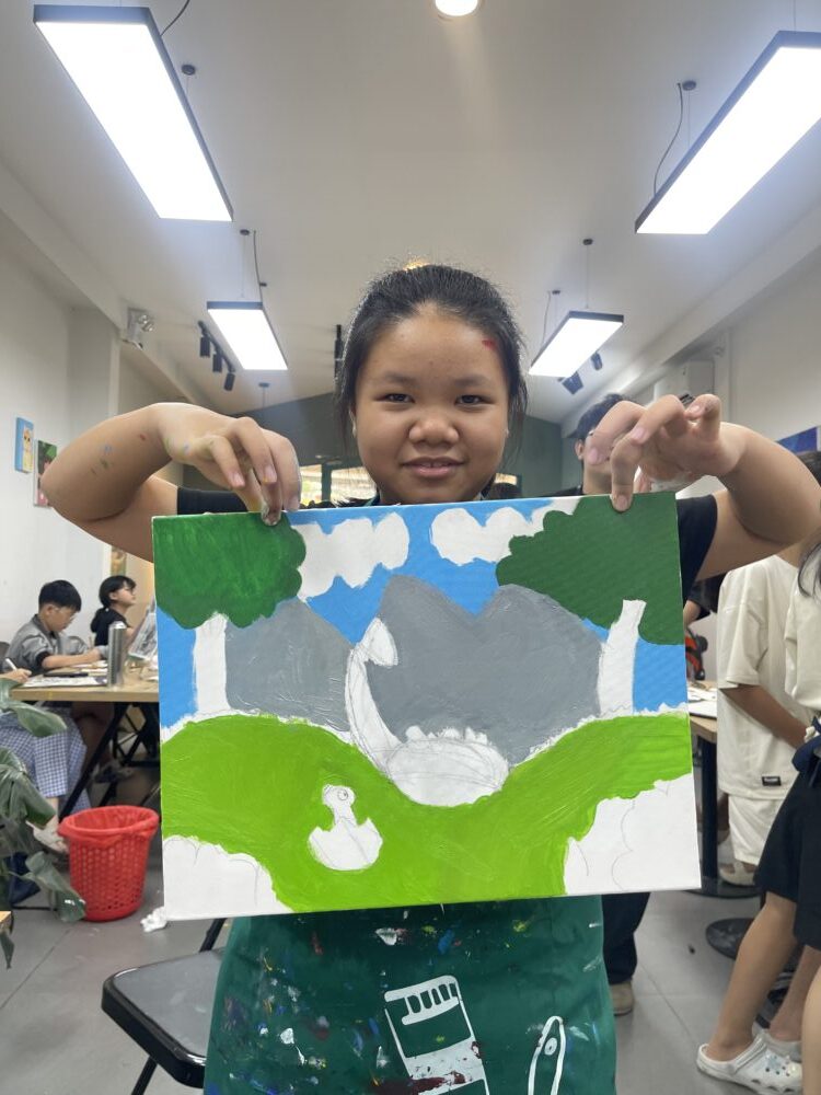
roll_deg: -2.1
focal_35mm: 26
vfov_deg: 67.3
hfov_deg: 53.1
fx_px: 822
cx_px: 410
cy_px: 548
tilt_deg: +3.6
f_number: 1.6
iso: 64
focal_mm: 5.1
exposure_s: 1/121
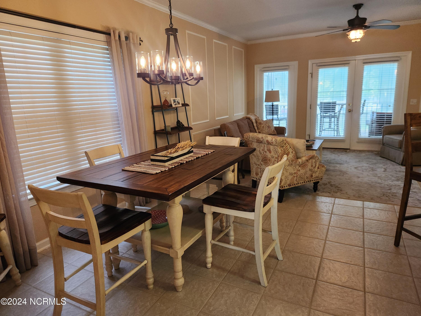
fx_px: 280
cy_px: 158
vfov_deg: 58.9
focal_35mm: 23
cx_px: 210
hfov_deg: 73.9
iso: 640
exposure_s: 1/120
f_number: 1.8
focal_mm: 5.4
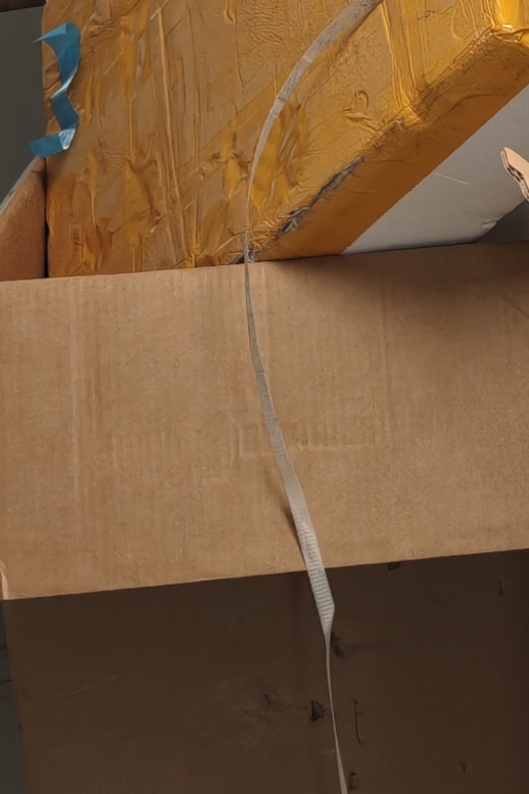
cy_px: 254
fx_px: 2780
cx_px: 768
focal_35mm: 126
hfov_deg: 10.5
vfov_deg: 16.2
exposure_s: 1/356
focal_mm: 6.06
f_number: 1.6
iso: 500
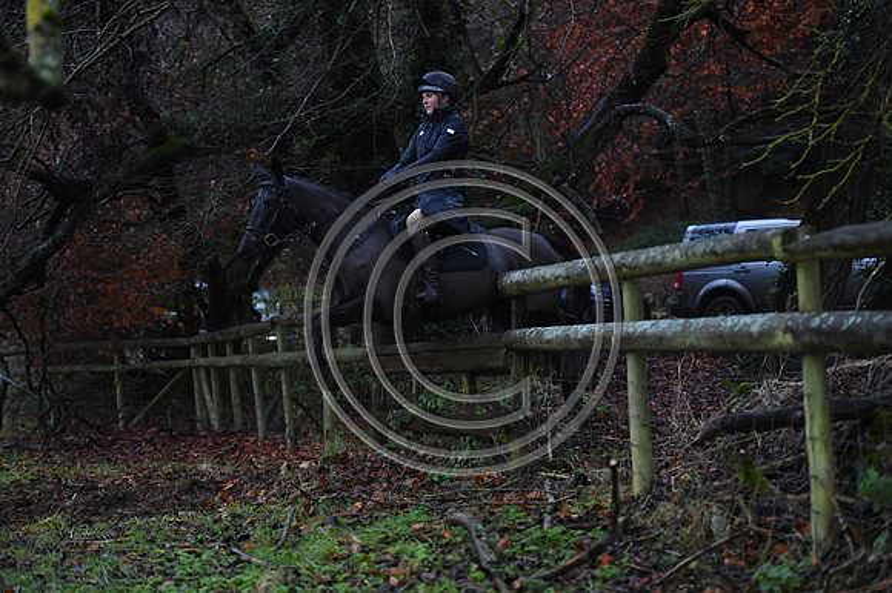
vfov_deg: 18.2
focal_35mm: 75
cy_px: 296
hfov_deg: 27.0
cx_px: 446
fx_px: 1857
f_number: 3.2
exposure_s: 1/800
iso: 3200
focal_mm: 75
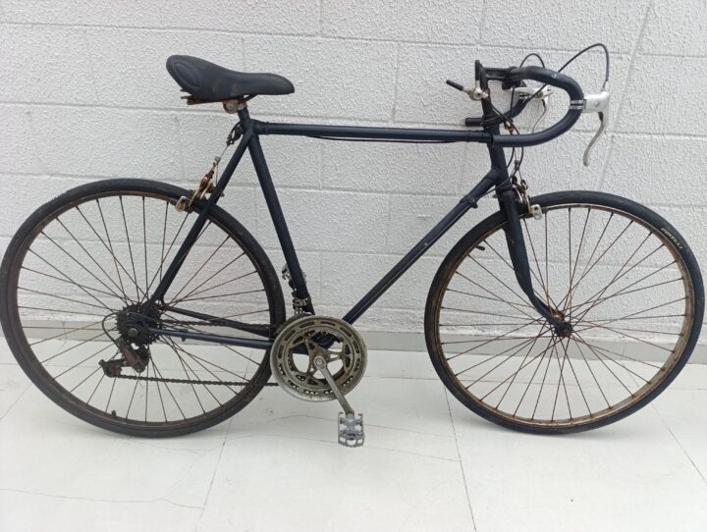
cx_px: 354
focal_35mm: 23
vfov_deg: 59.0
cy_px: 266
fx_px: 470
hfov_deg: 73.9
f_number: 1.6
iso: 50
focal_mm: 6.14
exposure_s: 1/120
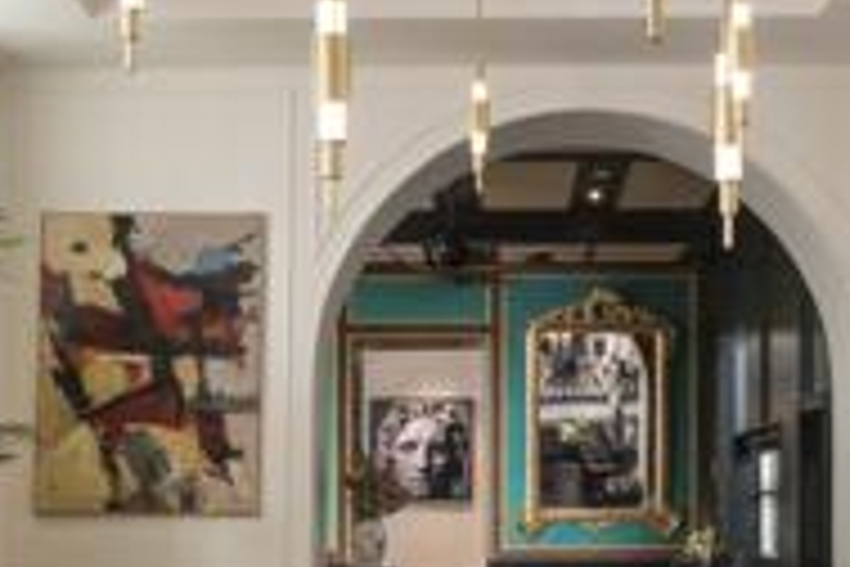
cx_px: 454
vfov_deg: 17.8
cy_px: 450
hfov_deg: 26.6
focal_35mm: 76
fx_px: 1794
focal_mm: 30
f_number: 14
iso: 500
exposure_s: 1/1.25
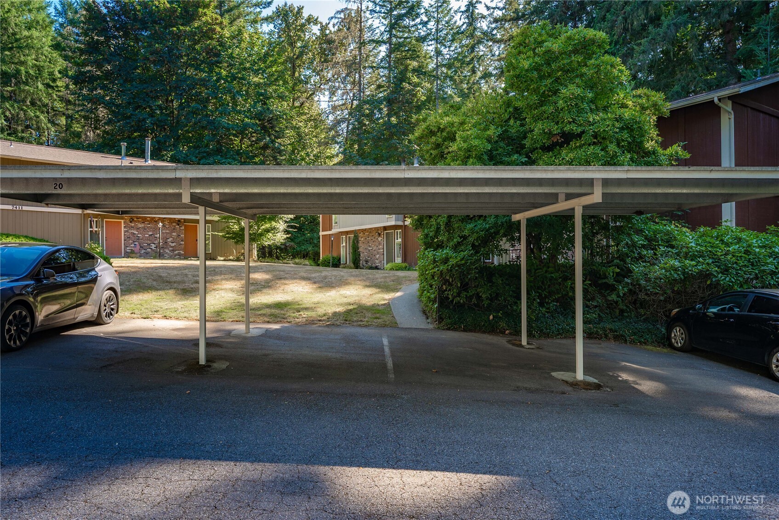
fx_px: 520
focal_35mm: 24
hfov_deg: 73.7
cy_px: 260
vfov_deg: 53.2
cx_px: 390
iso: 80
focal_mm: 24
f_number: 6.3
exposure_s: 1/40
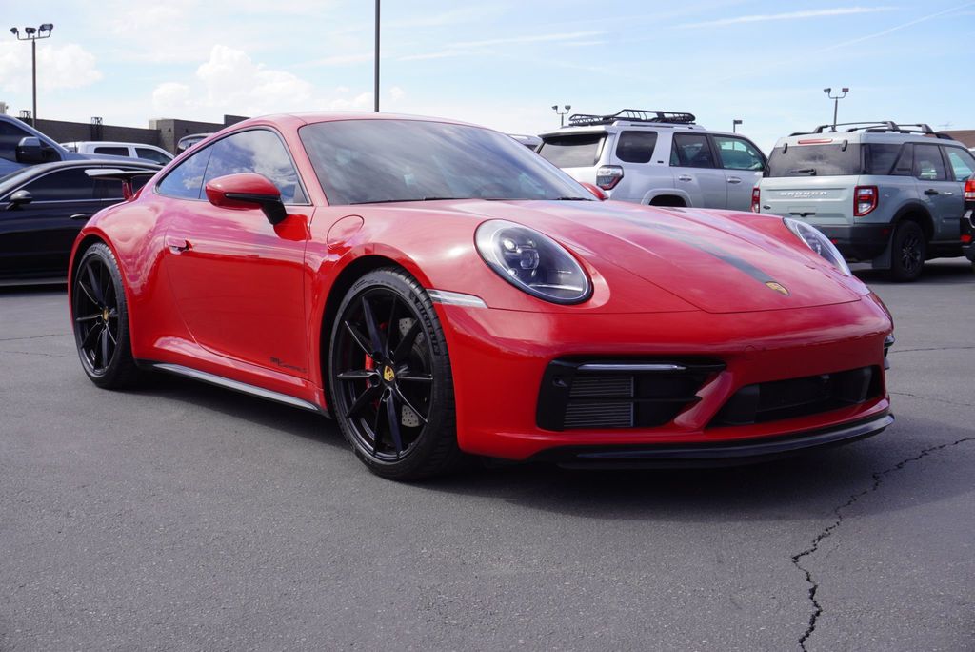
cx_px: 488
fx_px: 1097
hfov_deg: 47.9
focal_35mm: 40
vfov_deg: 33.1
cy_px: 326
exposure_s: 1/100
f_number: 9
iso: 100
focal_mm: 27
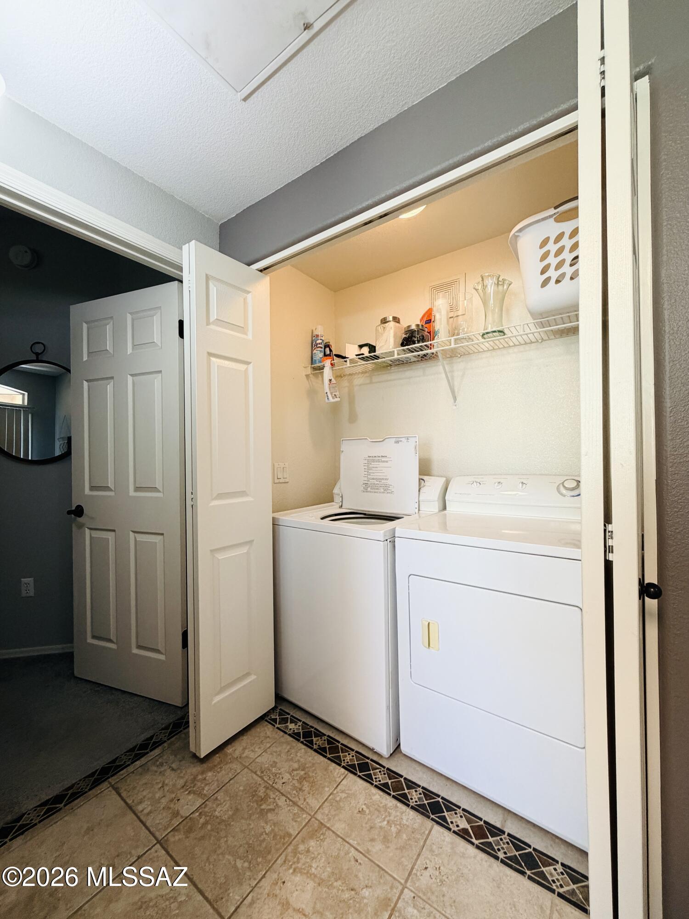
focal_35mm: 14
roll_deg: +0.3
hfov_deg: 85.7
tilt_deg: +0.4
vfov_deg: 102.1
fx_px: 372
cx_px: 344
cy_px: 460
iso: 200
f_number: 2.2
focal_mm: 2.22
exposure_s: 1/120
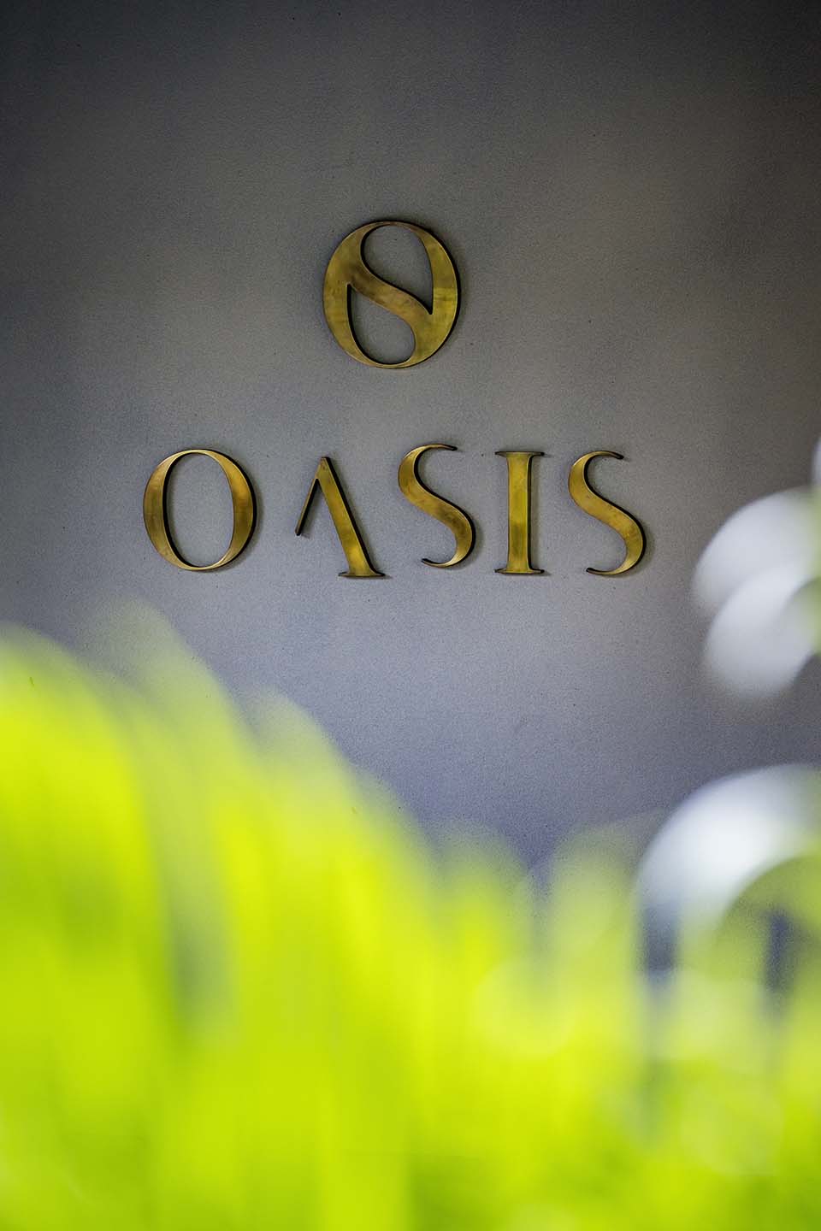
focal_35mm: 165
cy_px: 616
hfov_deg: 8.3
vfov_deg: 12.5
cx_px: 410
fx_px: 5644
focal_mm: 165
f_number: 5.6
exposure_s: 1/200
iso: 720
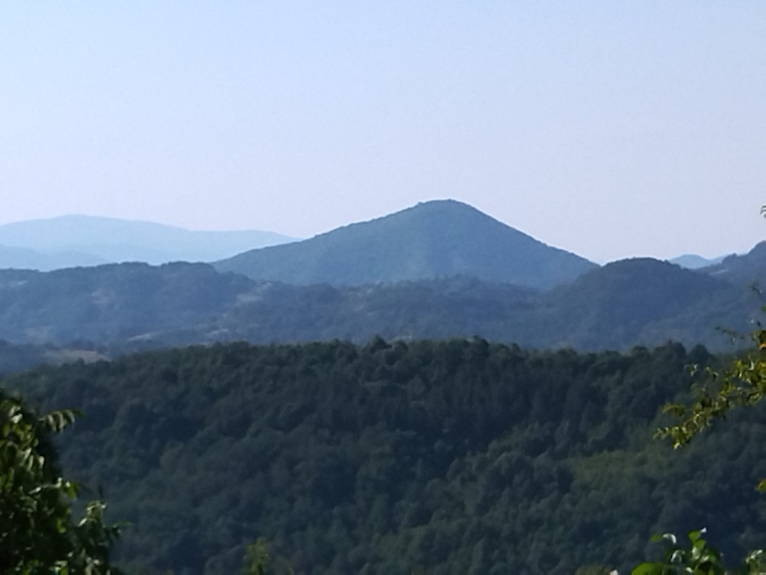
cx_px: 383
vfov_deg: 51.4
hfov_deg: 65.3
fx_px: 597
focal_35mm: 27
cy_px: 288
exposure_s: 1/2890
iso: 101
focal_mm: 4.74
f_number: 1.79
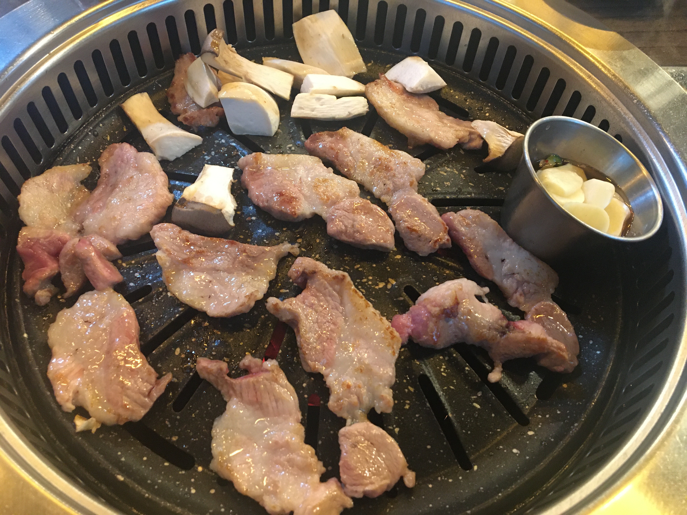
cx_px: 344
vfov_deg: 48.2
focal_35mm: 29
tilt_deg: -55.1
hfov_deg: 61.7
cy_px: 258
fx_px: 576
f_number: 2.2
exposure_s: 1/20
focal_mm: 4.15
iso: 200
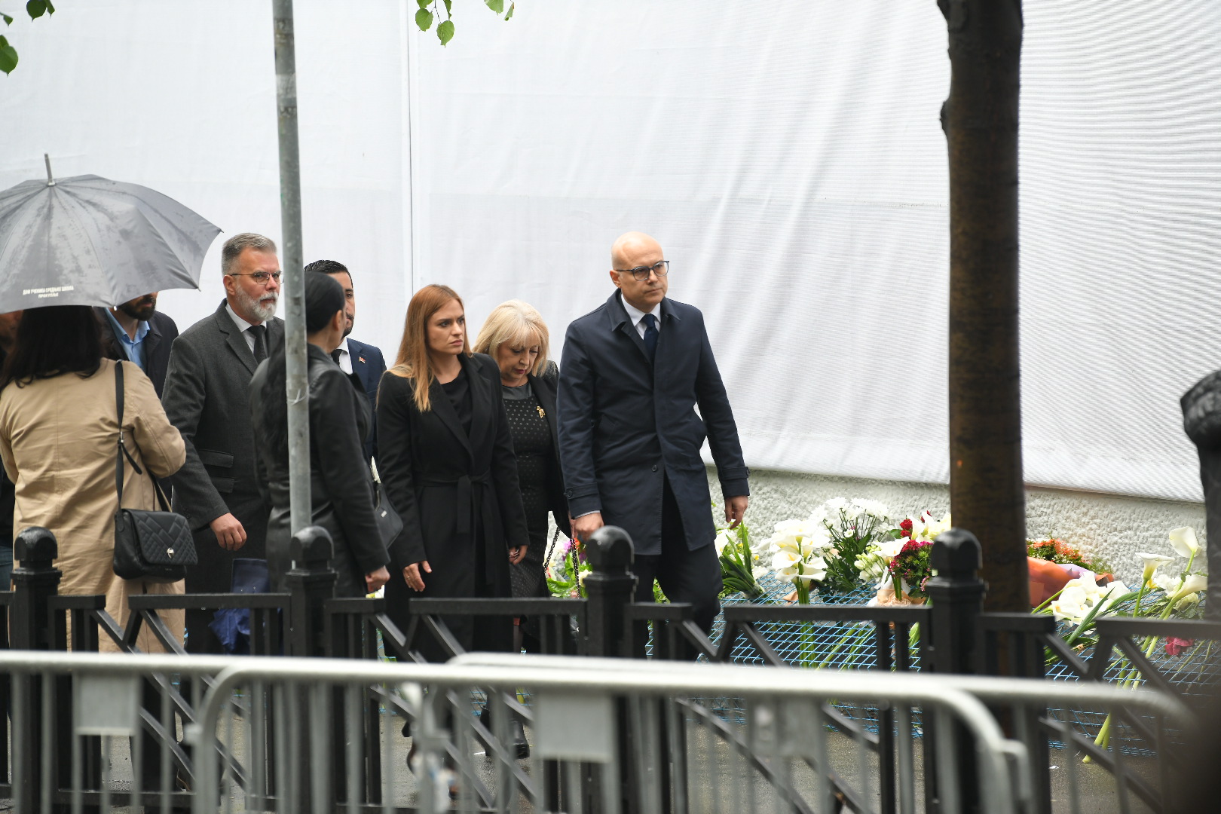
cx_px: 610
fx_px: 6783
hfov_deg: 10.3
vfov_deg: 6.9
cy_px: 407
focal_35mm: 200
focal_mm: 200
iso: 640
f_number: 4
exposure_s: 1/200
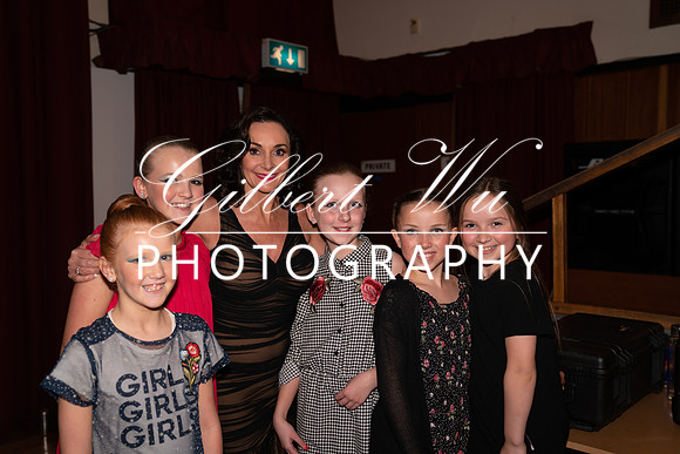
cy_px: 227
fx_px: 642
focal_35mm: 34
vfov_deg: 38.9
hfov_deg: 55.8
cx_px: 340
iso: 200
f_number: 2.8
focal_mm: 34
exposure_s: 1/100
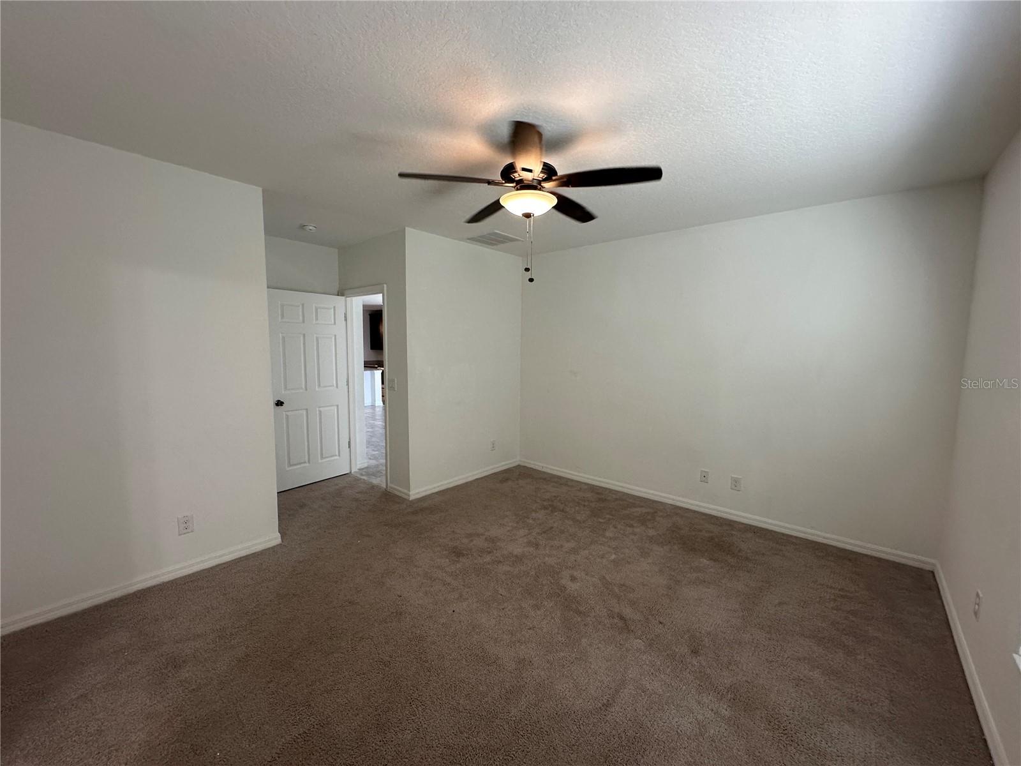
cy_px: 383
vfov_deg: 85.7
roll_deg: -0.2
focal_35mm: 14
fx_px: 413
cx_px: 510
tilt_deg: -3.3
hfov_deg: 102.1
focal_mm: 2.22
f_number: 2.2
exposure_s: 1/120
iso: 200
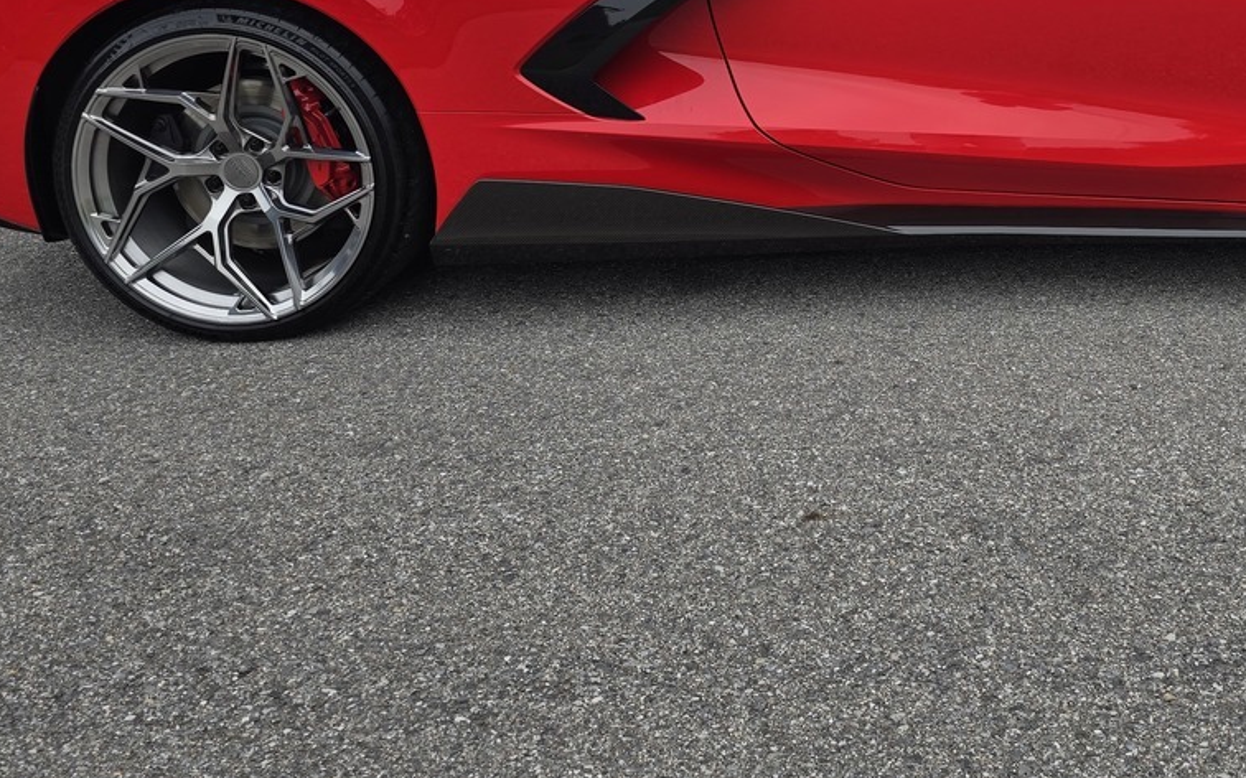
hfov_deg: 44.7
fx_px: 1460
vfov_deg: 28.2
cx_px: 932
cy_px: 18
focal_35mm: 43
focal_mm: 6.3
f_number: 1.7
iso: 12
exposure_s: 1/458
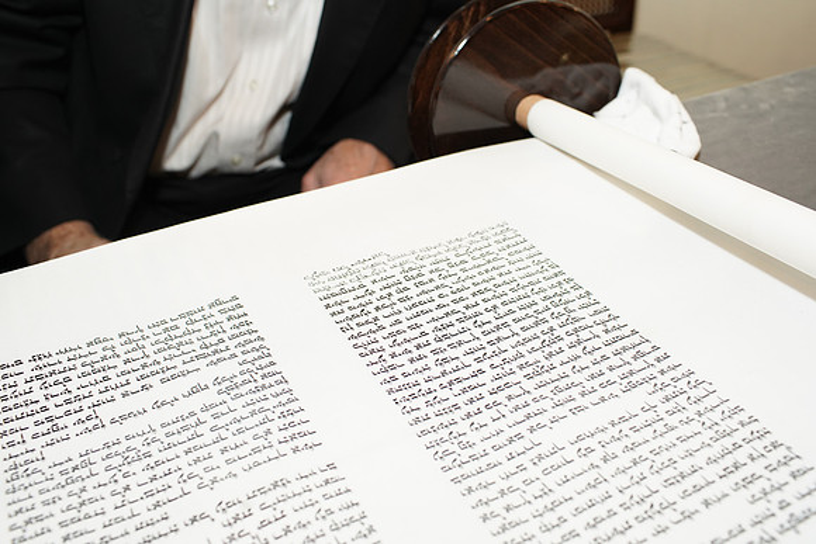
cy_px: 272
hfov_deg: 54.4
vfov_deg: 37.9
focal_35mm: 35
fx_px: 793
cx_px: 408
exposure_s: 1/125
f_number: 5.6
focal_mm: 35
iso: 1600
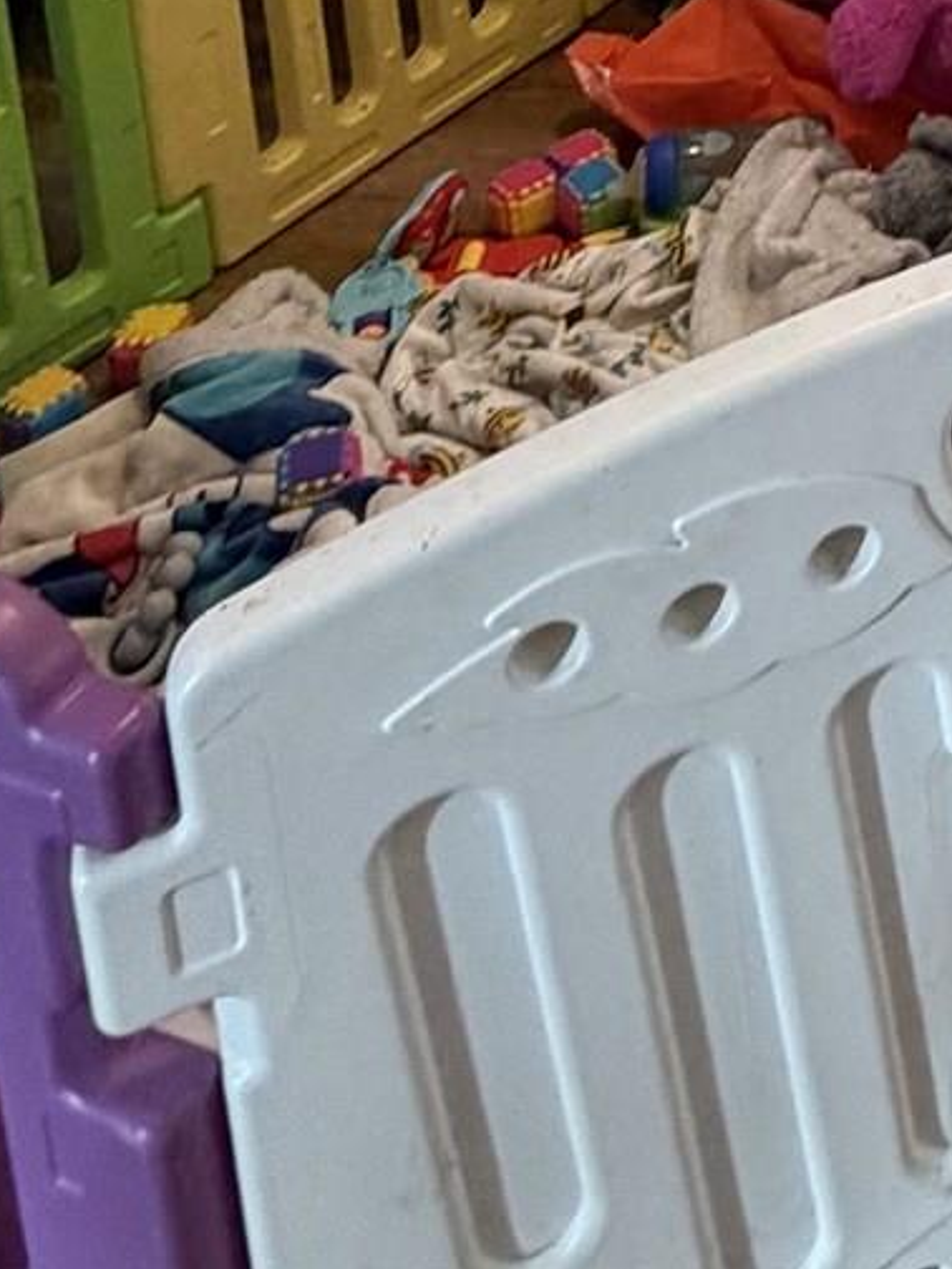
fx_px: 2347
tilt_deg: -10.8
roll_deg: +0.7
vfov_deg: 22.1
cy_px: -859
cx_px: 1577
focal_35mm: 64
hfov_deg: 19.0
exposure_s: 1/60
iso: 320
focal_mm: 2.22
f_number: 2.2
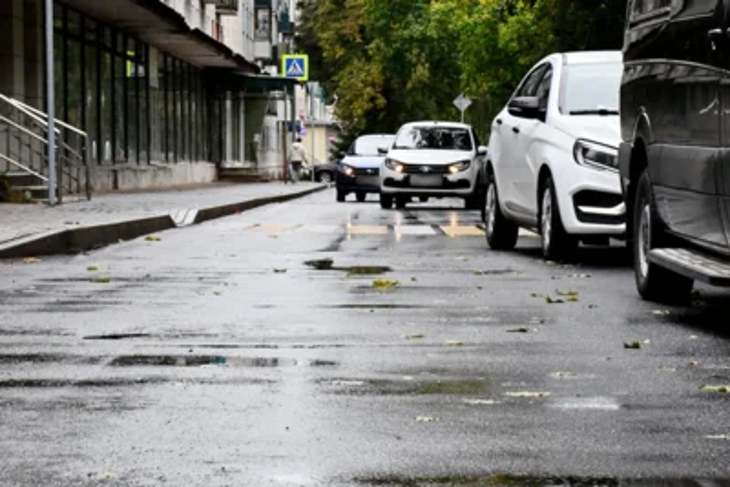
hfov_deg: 21.9
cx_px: 365
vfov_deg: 14.7
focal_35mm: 93
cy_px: 244
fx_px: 1886
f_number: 16
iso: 5000
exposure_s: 1/1000
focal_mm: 62
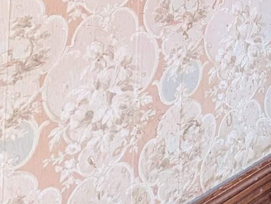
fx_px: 470
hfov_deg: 20.0
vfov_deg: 18.7
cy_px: -167
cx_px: 519
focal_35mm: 60
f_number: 1.95
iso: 30
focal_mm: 2.23
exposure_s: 1/31.3
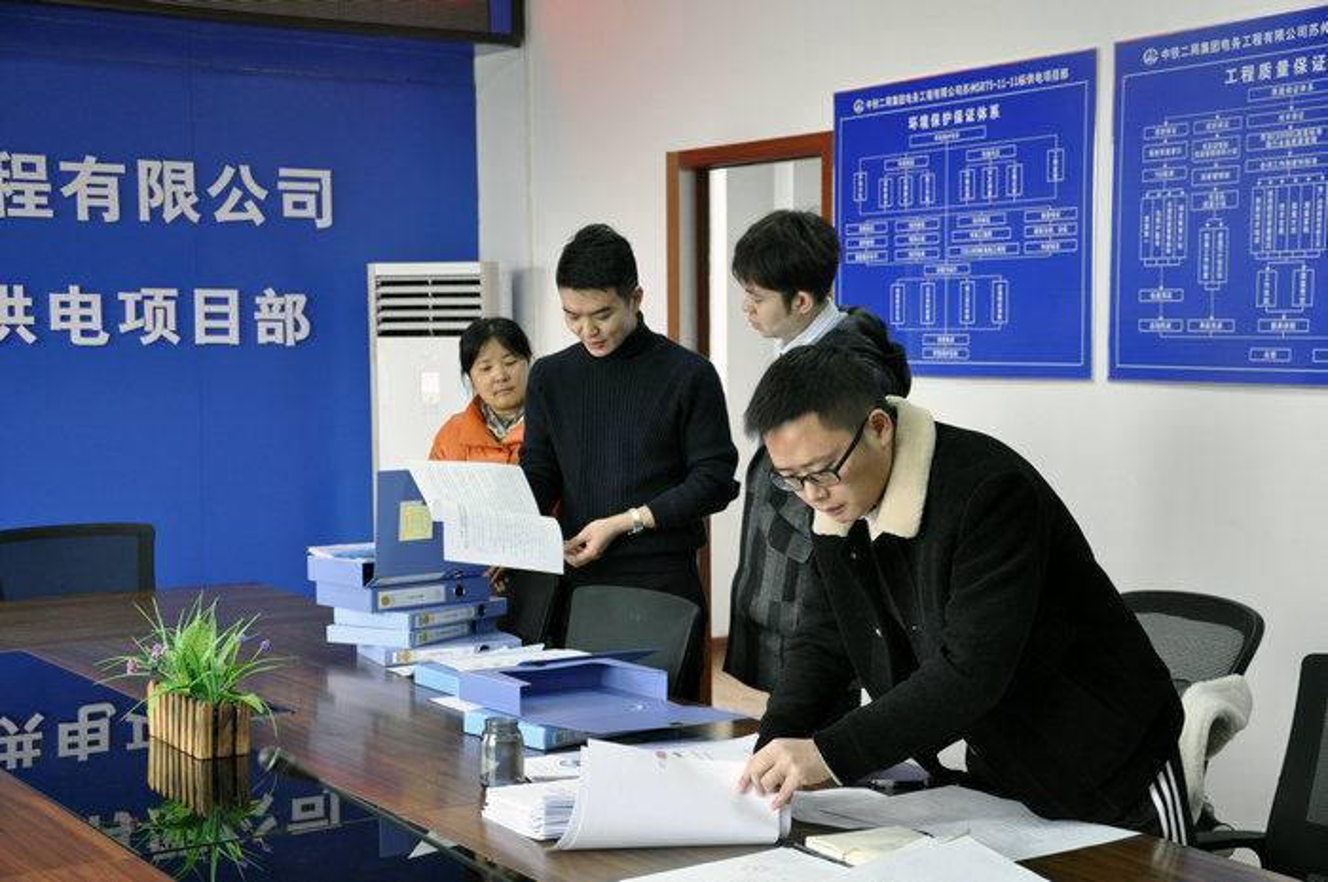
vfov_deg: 23.7
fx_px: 2100
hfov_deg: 35.1
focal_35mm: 57
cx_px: 664
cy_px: 441
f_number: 4.5
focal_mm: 38
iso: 800
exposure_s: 1/60
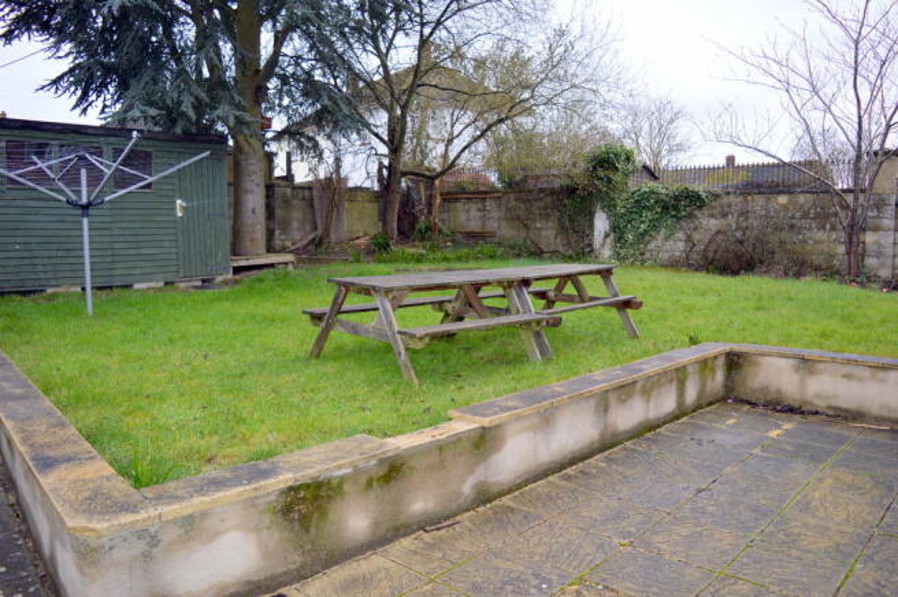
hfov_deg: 67.4
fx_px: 673
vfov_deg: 47.8
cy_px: 298
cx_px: 449
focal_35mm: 27
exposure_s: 1/125
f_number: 4
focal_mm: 18
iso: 160
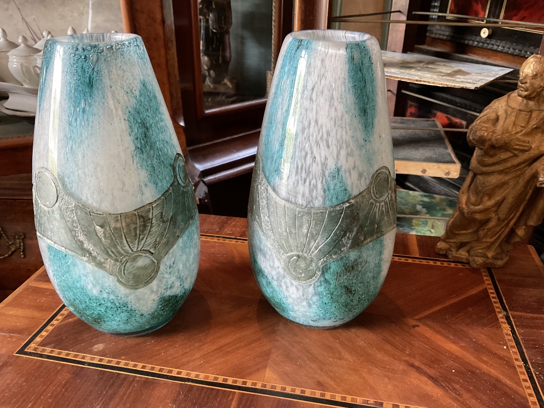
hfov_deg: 61.7
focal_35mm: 29
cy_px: 204
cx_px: 272
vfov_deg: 48.2
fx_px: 456
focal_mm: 3
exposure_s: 1/40
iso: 250
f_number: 1.8
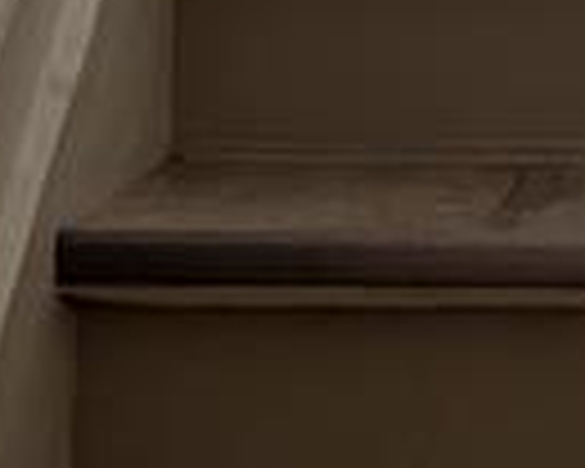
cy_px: -144
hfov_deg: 13.1
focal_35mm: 139
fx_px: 2407
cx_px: 873
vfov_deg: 10.8
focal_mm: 6.9
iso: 204
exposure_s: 1/60
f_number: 1.68
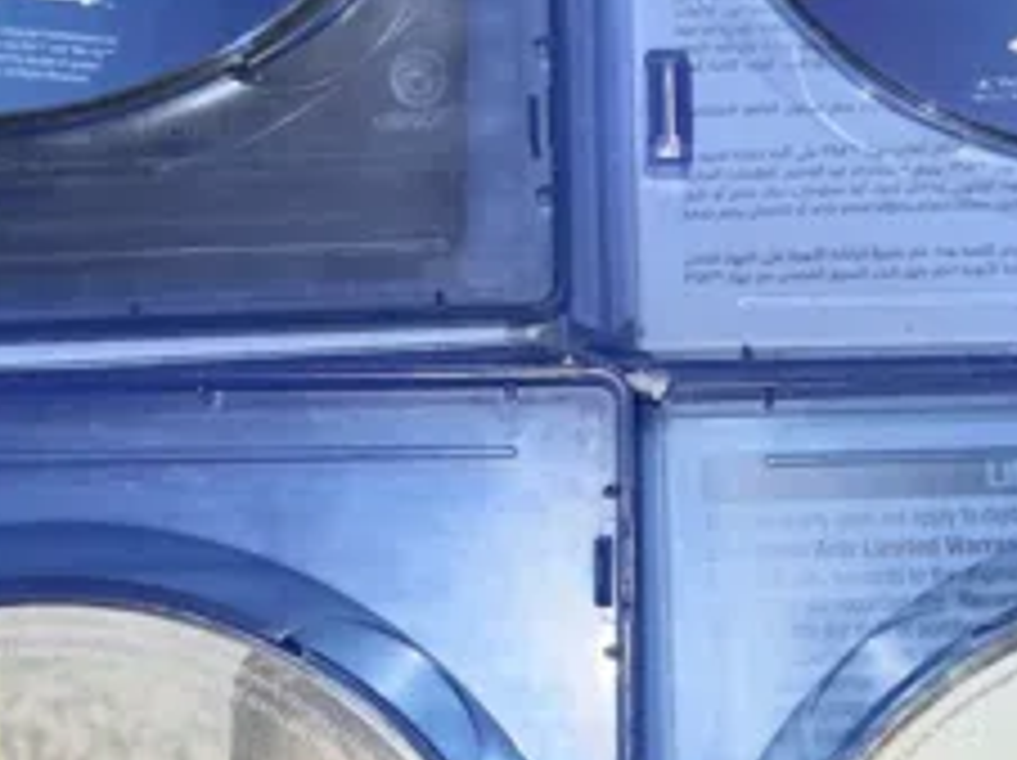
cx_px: 486
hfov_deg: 28.6
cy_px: 387
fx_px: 1996
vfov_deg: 21.6
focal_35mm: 68
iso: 50
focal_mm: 6.76
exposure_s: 1/4
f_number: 1.78
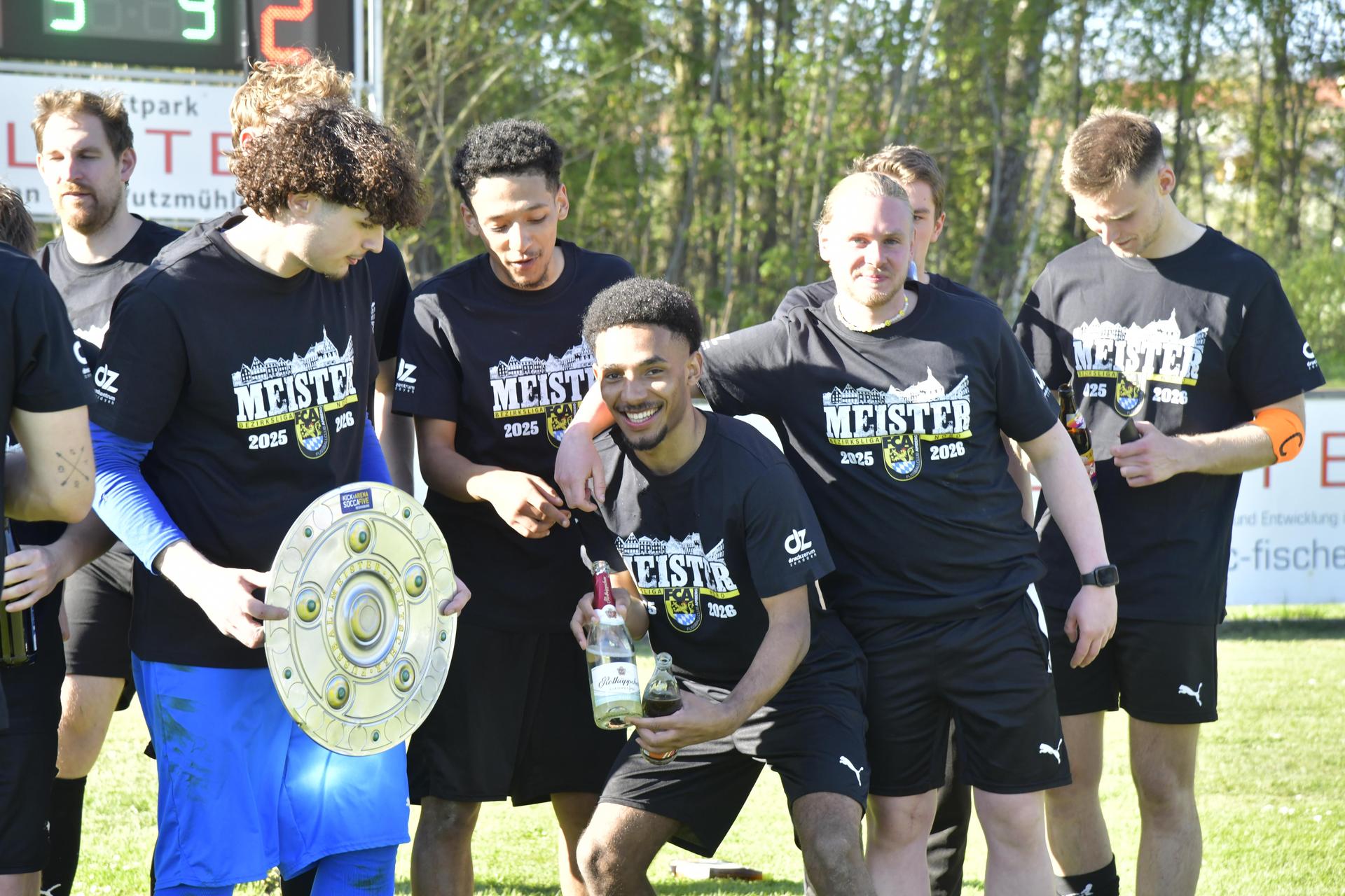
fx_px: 4109
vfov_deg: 12.5
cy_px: 448
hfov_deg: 18.6
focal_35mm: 110
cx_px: 672
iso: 800
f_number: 8
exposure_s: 1/320
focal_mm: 110
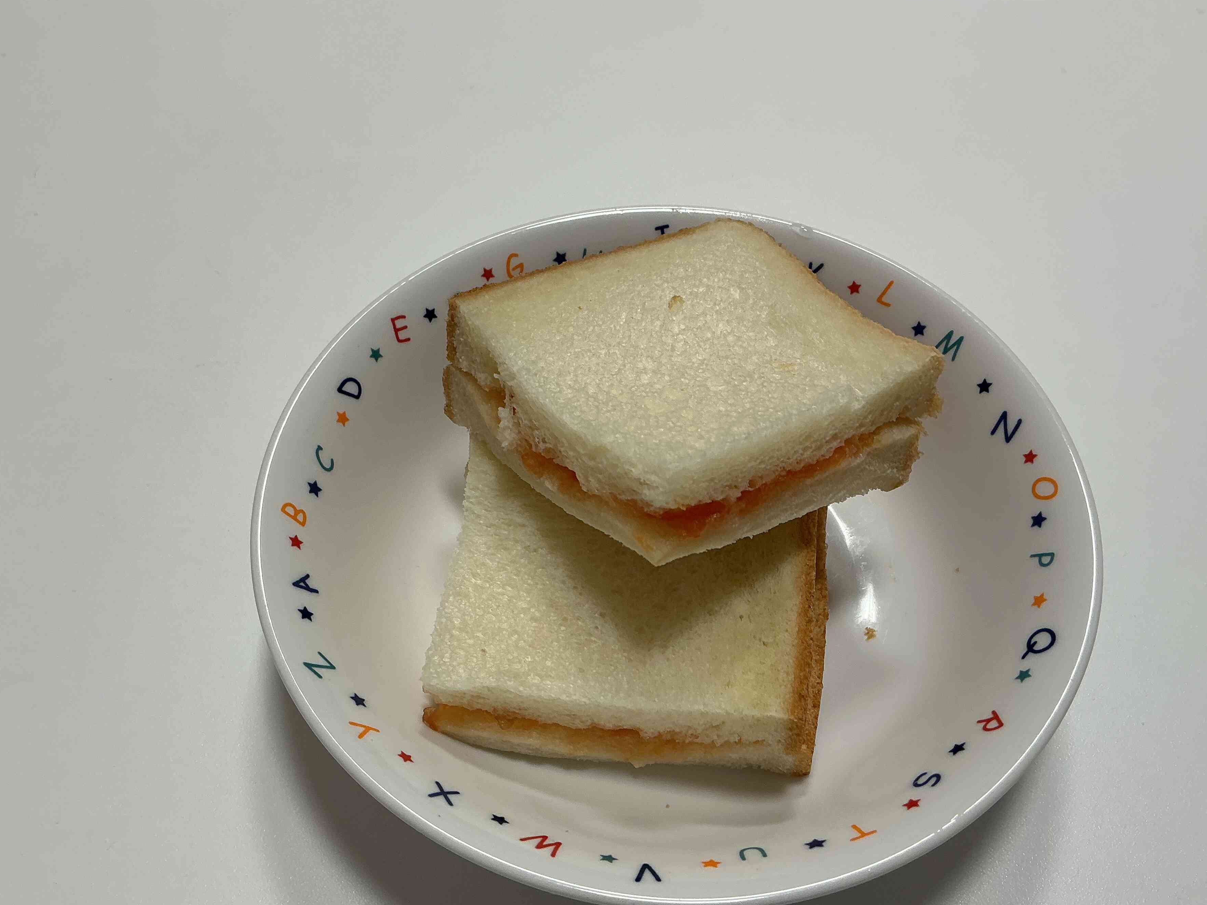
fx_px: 1151
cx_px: 612
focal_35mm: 33
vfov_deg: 42.9
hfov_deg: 55.4
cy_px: 511
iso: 16
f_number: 1.8
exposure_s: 1/128
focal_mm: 3
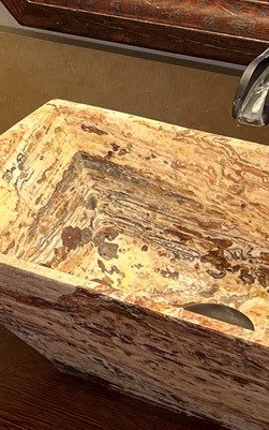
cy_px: 86
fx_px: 1289
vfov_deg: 18.8
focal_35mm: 110
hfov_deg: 11.6
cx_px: -88
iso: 80
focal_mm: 5.7
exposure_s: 1/60
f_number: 1.5
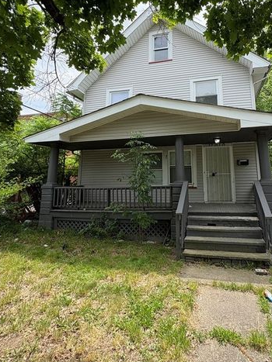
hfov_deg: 65.0
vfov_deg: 81.0
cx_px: 170
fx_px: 210
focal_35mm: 20
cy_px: 148
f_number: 2.2
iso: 40
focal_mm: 2.22
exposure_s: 1/620
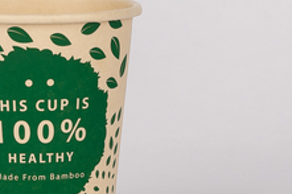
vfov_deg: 3.8
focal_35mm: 357
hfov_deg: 5.8
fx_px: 2893
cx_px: 37
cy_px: 100
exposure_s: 1/100
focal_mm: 70
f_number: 10
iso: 320
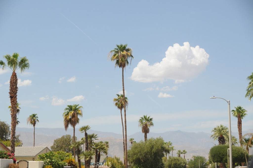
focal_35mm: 75
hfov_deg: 27.0
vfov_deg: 18.1
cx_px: 126
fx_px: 526
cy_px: 84
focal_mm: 50
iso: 200
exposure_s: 1/250
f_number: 11
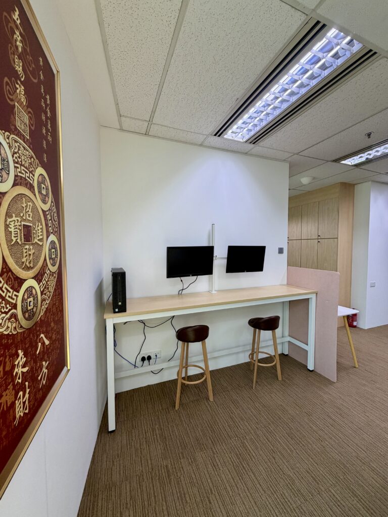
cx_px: 194
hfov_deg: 85.7
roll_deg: +2.3
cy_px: 258
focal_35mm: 14
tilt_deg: -1.9
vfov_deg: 102.1
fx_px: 209
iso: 125
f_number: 2.2
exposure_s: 1/100
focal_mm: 2.22
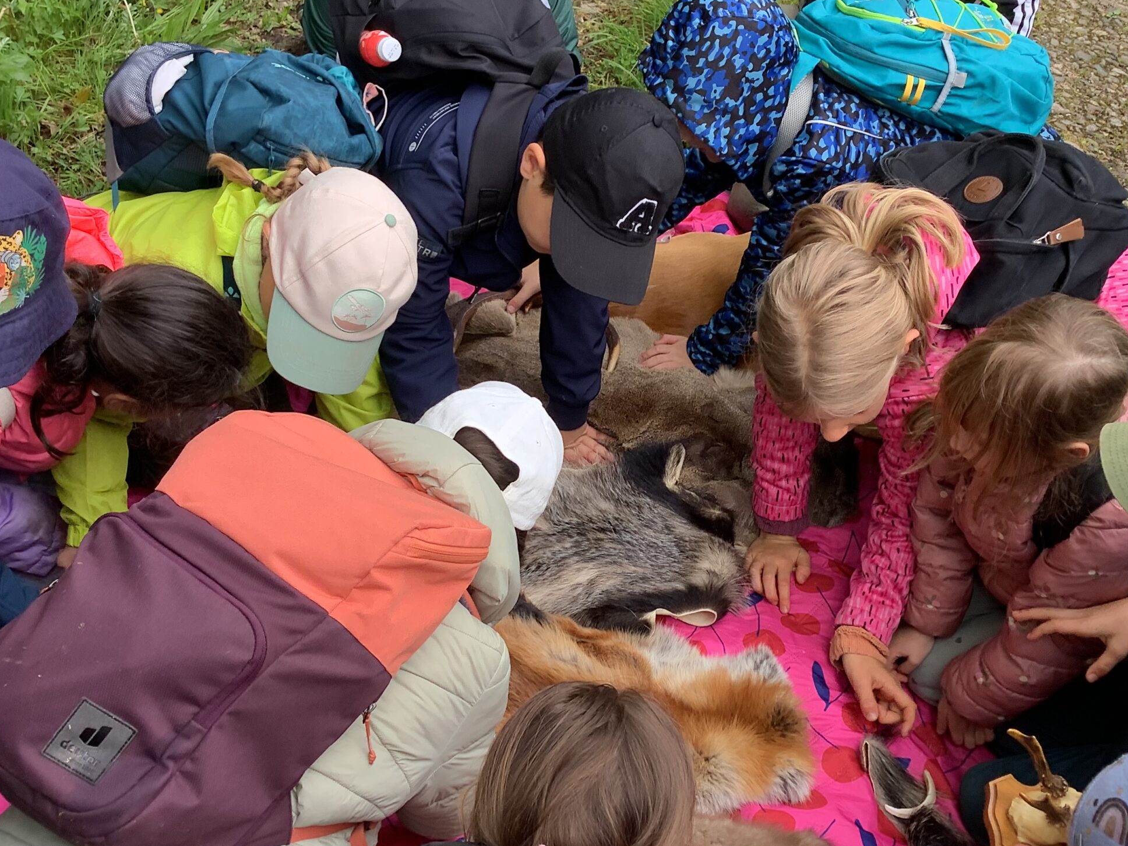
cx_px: 583
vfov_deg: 35.1
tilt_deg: -44.1
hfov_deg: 45.8
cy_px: 444
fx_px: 1336
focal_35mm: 41
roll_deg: -14.2
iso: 32
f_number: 2.4
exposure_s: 1/120
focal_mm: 3.3
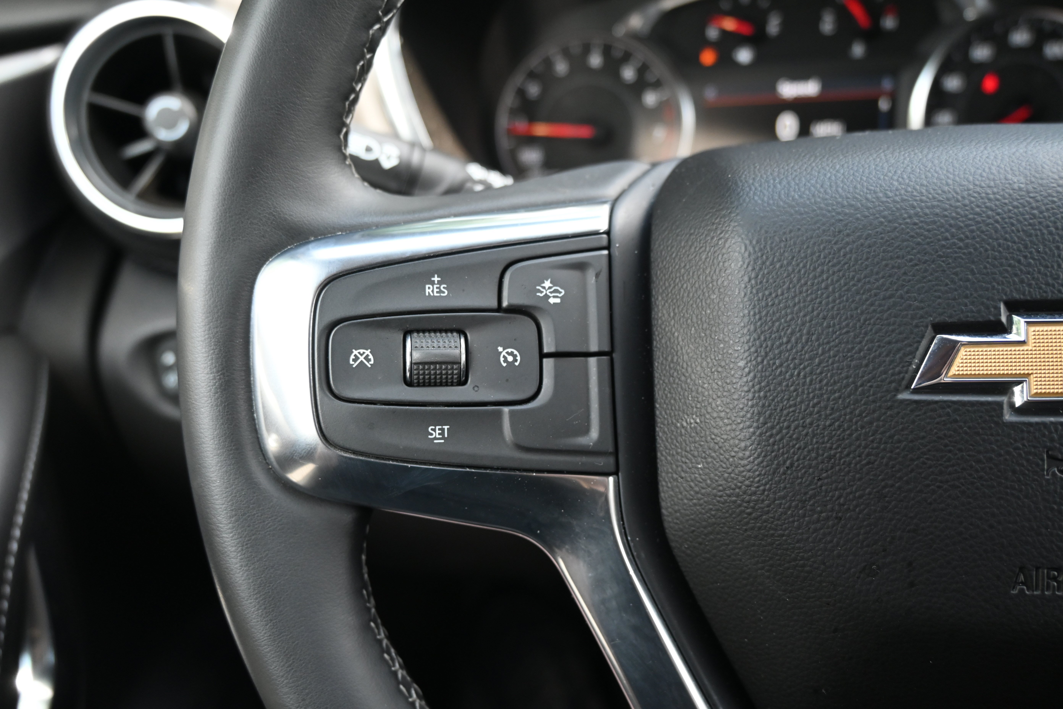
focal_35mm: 28
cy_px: 354
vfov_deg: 45.7
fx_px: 841
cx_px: 532
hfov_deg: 64.6
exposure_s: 1/125
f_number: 3.8
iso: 900
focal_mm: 19
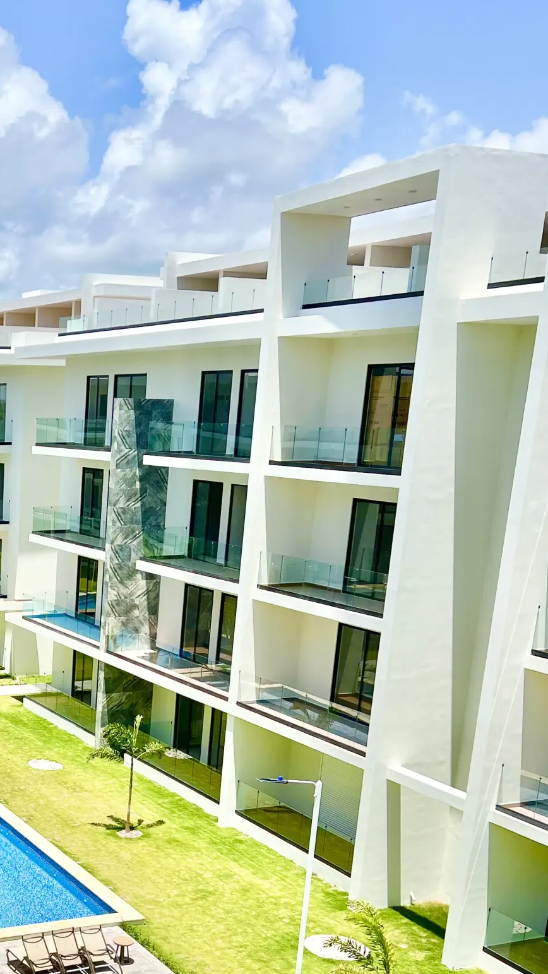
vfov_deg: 42.0
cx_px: -28
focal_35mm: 47
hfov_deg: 24.1
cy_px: 763
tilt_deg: -16.1
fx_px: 1214
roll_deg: -0.6
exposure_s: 1/6993
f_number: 1.5
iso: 50
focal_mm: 5.7
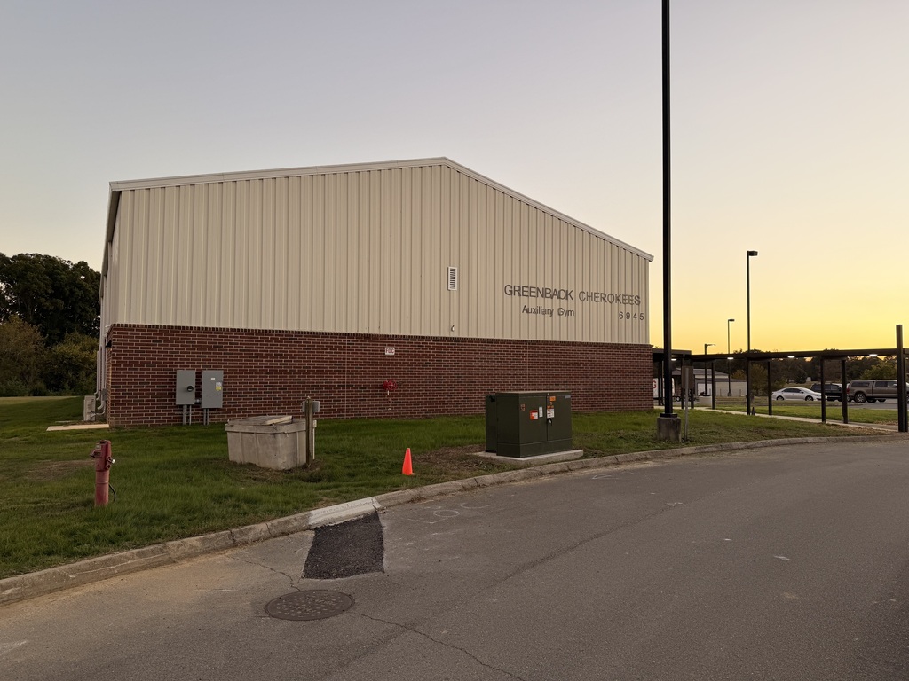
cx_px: 454
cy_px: 340
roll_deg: -0.3
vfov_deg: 56.8
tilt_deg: +2.4
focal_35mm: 24
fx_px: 630
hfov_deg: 71.6
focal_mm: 6.76
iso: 80
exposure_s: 1/121
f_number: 1.78
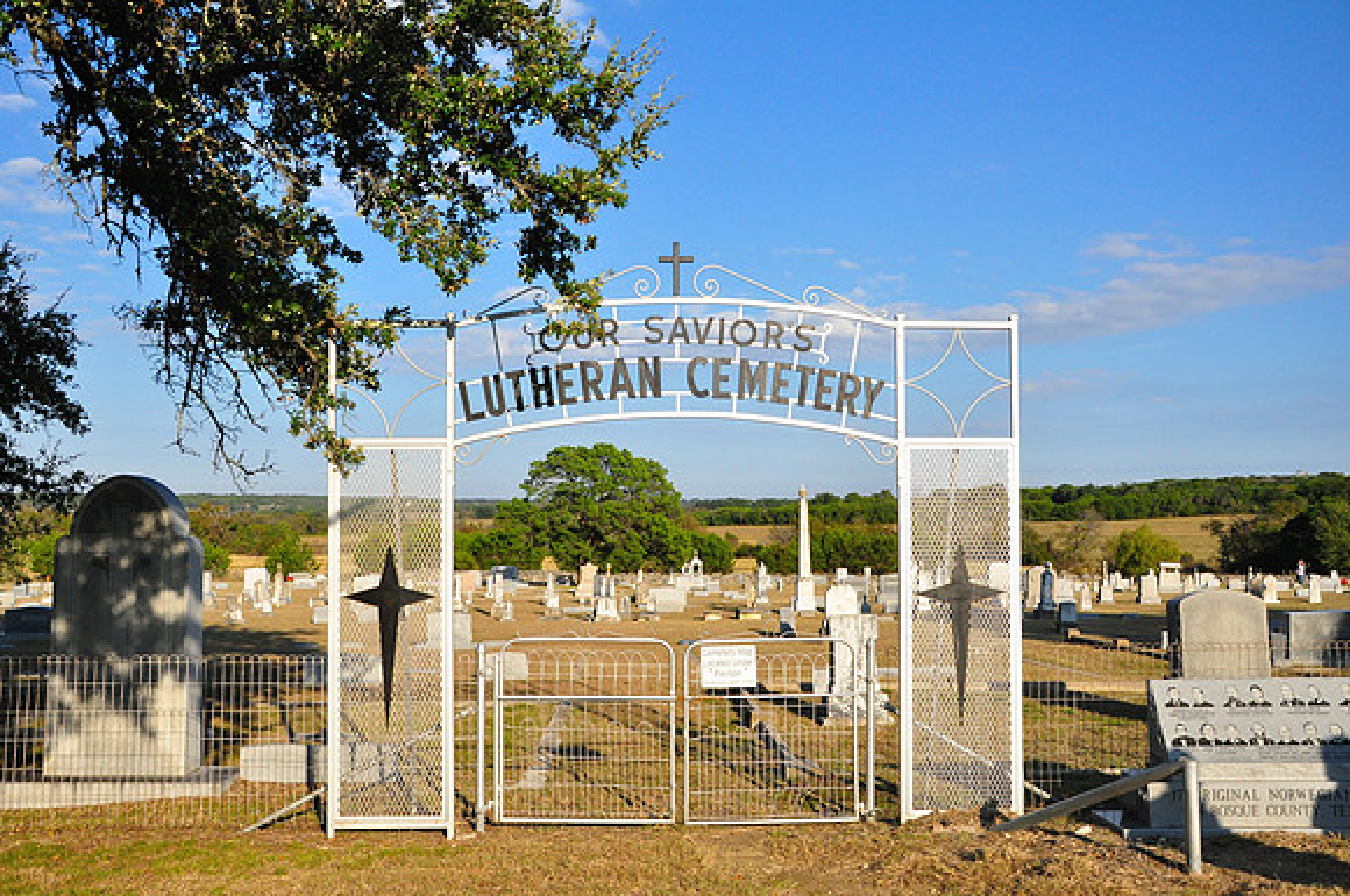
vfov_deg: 39.9
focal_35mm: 33
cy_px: 448
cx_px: 675
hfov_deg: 57.3
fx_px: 1236
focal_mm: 22
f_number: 7.1
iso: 800
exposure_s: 1/1600
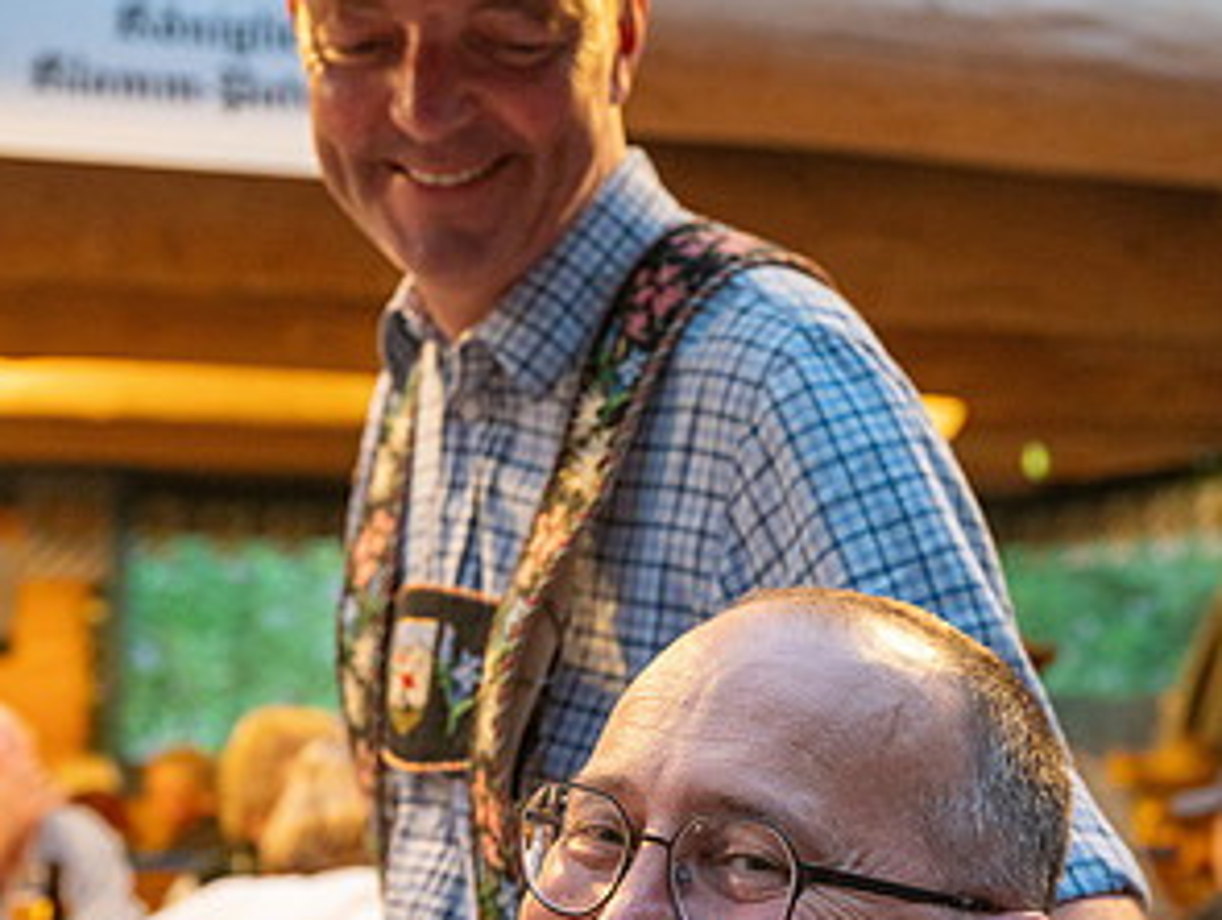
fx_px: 2121
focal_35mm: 60
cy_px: 522
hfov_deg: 32.1
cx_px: 615
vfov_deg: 24.4
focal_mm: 41
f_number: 4.5
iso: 5000
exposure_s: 1/80
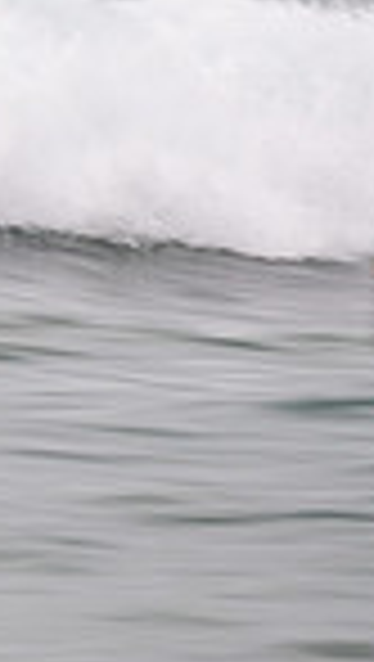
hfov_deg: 0.6
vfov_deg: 1.0
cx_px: -595
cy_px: 74
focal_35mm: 2065
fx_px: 36302
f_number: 16
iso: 64
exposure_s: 1/20
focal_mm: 500
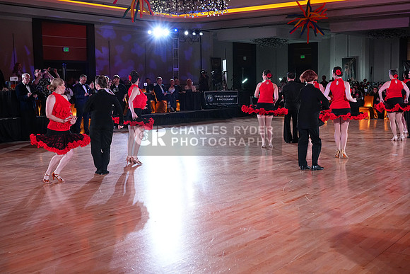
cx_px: 205
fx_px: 513
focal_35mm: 45
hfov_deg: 43.6
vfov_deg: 29.9
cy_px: 137
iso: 5000
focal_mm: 45
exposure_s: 1/400
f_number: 5.6
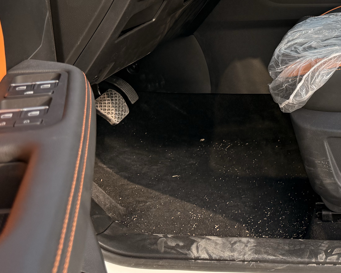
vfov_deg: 23.0
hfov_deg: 28.7
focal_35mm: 61
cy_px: -50
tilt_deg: -8.6
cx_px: 354
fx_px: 616
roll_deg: +0.3
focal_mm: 6.76
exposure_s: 1/1618
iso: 100
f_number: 1.78
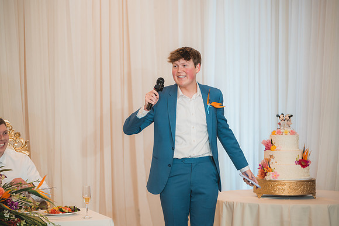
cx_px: 170
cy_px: 113
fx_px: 1243
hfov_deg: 15.5
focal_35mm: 132
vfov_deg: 10.4
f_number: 2.8
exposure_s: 1/250
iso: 1000
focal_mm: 132
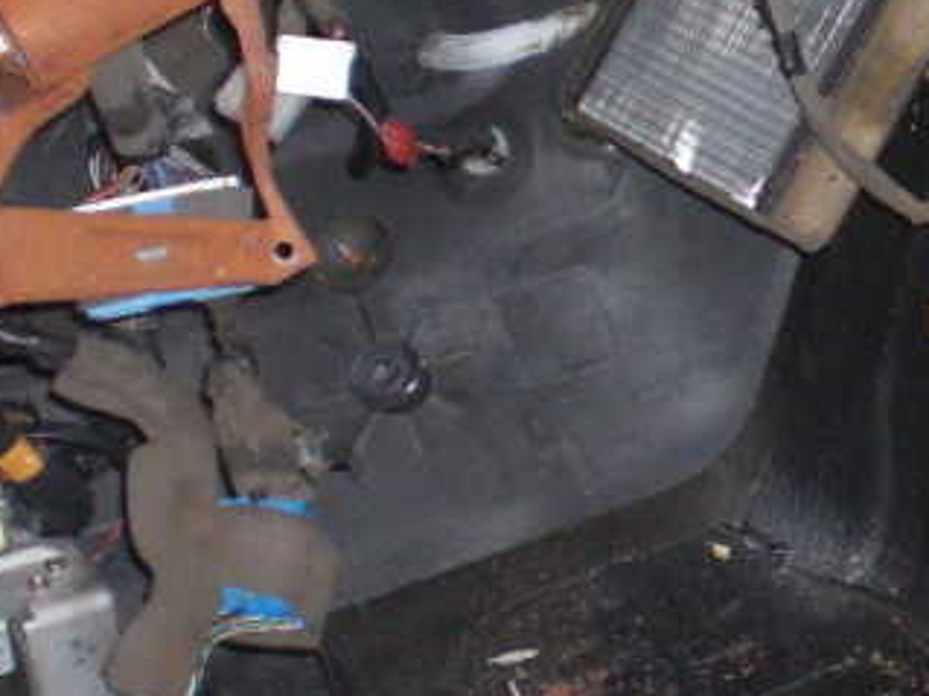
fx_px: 3273
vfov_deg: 12.1
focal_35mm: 122
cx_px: 1471
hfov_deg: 14.8
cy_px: 192
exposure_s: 1/60
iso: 200
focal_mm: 6.3
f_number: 3.1
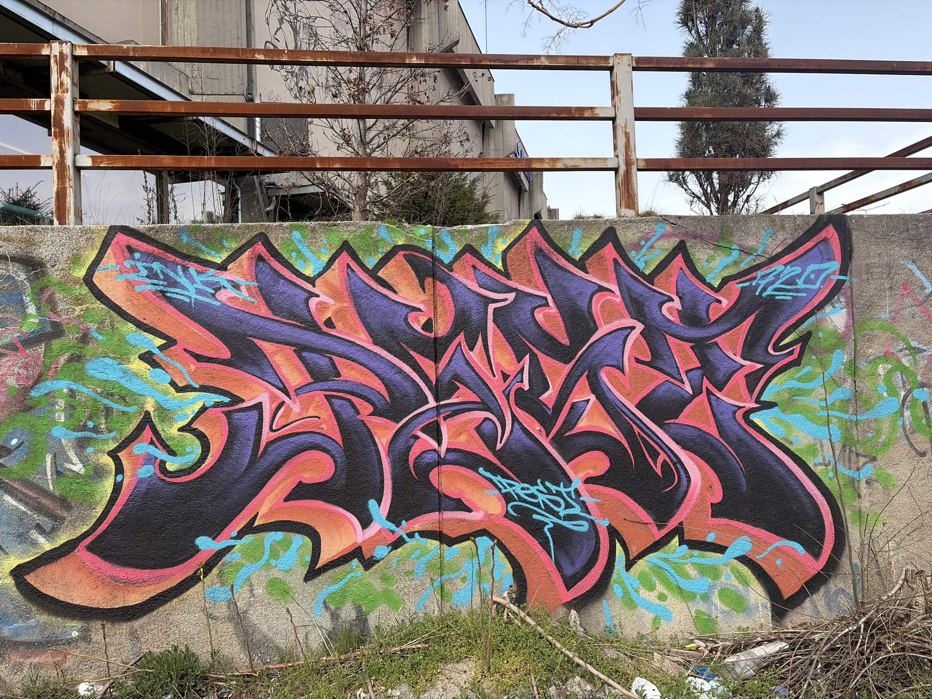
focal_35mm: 26
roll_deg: +2.0
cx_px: 466
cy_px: 350
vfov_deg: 53.1
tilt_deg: +2.2
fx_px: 700
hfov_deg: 67.3
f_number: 1.6
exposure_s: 1/1311
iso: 50
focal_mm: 5.96
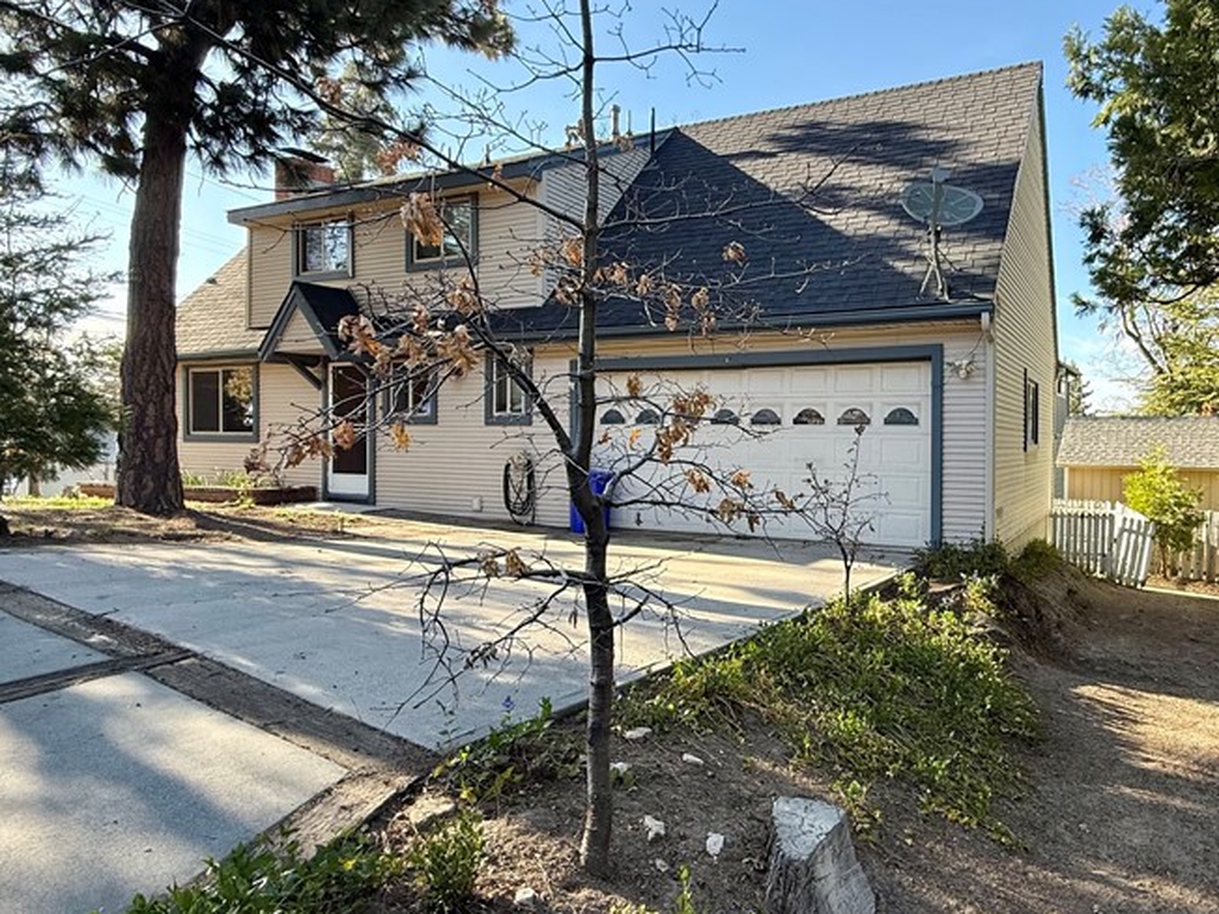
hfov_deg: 73.5
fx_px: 775
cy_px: 454
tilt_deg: -1.7
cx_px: 834
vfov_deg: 61.1
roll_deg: -0.7
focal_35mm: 22
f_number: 2.2
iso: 64
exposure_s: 1/365
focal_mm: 2.22
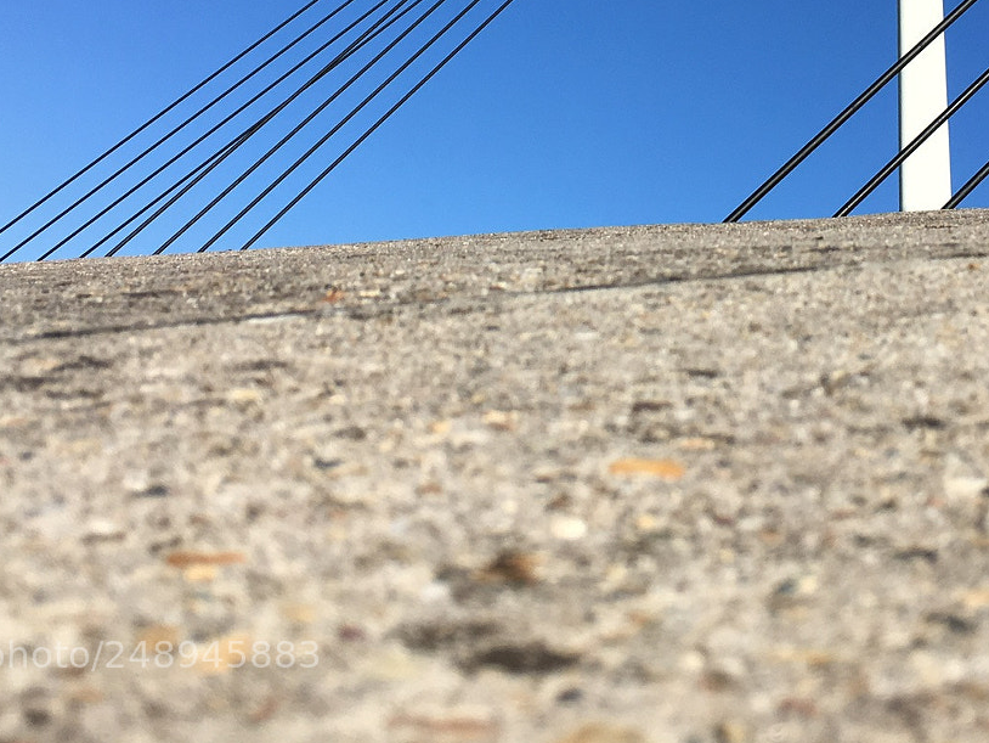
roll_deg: -12.7
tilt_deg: +19.9
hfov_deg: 33.5
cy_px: 21
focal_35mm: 57
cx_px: 656
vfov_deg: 24.6
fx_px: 1629
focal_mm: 4.15
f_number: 2.2
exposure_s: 1/1972
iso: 25
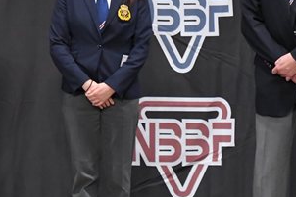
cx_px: 249
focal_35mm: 470
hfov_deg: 4.4
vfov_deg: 2.9
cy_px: 70
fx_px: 3862
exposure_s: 1/400
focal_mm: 122
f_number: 5.6
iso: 5000
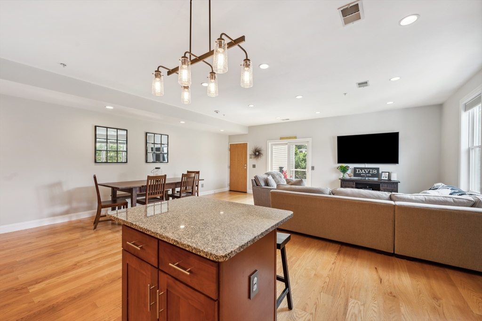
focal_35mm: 14
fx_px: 187
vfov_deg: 81.1
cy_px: 160
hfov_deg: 104.3
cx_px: 241
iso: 100
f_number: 8
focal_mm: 14
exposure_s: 1/4
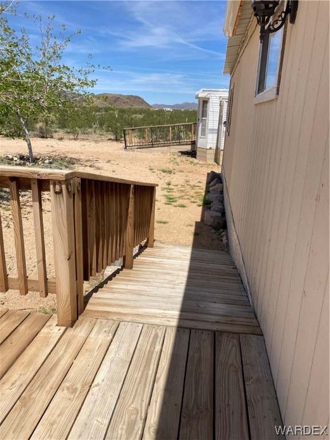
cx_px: 165
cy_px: 220
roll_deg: -1.0
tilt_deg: -15.1
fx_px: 356
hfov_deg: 49.7
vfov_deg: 63.4
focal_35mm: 28
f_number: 1.8
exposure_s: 1/2667
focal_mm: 3.99
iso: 20
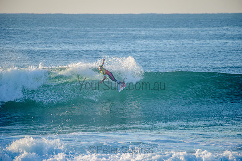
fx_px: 3362
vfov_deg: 2.8
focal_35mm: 500
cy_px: 80
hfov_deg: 4.1
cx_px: 121
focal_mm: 500
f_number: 5.6
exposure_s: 1/1600
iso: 400
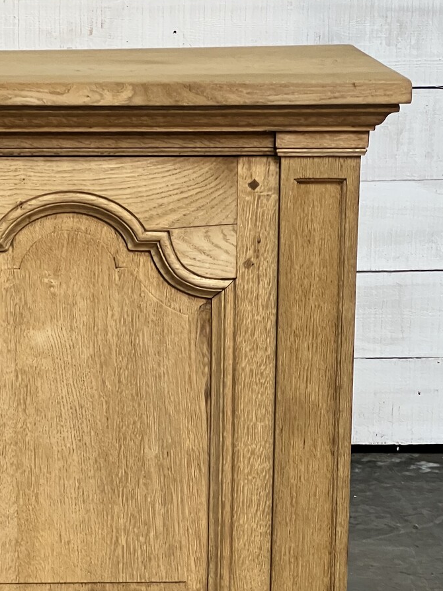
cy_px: 439
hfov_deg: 10.7
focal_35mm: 138
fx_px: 2354
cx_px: 88
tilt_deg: -13.2
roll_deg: -0.2
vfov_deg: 14.2
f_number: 2.8
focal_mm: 9
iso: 320
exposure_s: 1/50
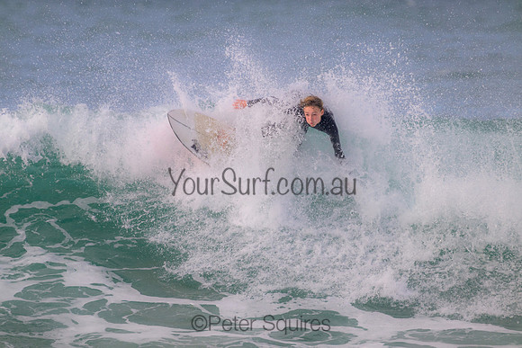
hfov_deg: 2.6
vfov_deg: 1.7
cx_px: 261
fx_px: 11602
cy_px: 174
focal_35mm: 800
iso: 1000
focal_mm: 800
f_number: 11
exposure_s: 1/1250
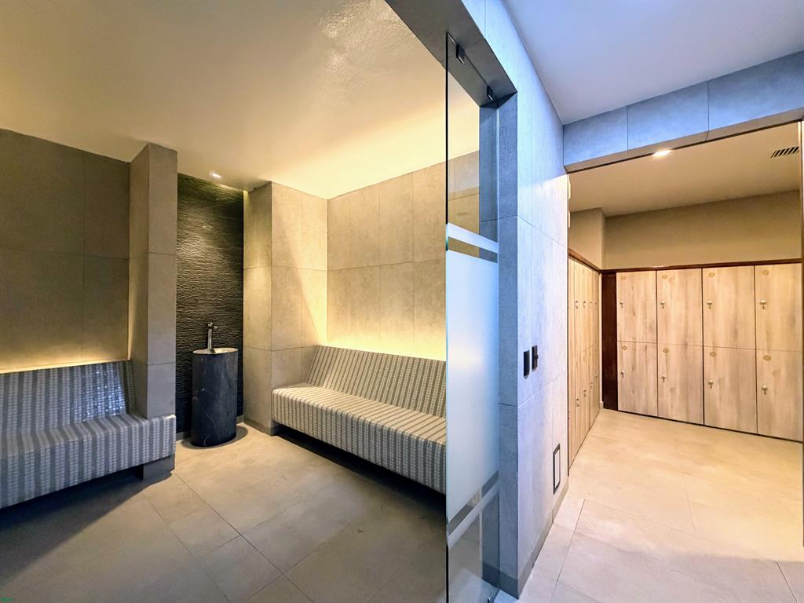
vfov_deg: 85.7
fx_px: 325
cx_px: 402
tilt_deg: +0.6
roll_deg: +0.3
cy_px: 302
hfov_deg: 102.1
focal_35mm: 14
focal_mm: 2.22
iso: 1000
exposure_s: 1/60
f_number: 2.2
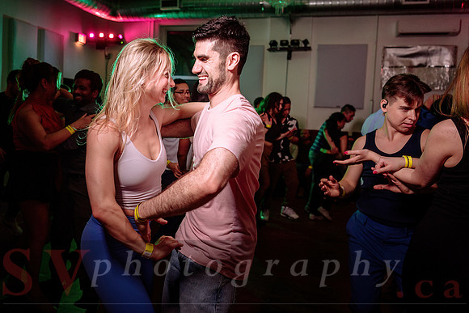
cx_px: 198
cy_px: 132
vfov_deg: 42.0
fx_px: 407
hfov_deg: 59.6
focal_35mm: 31
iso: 800
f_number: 3.2
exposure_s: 1/80
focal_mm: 27
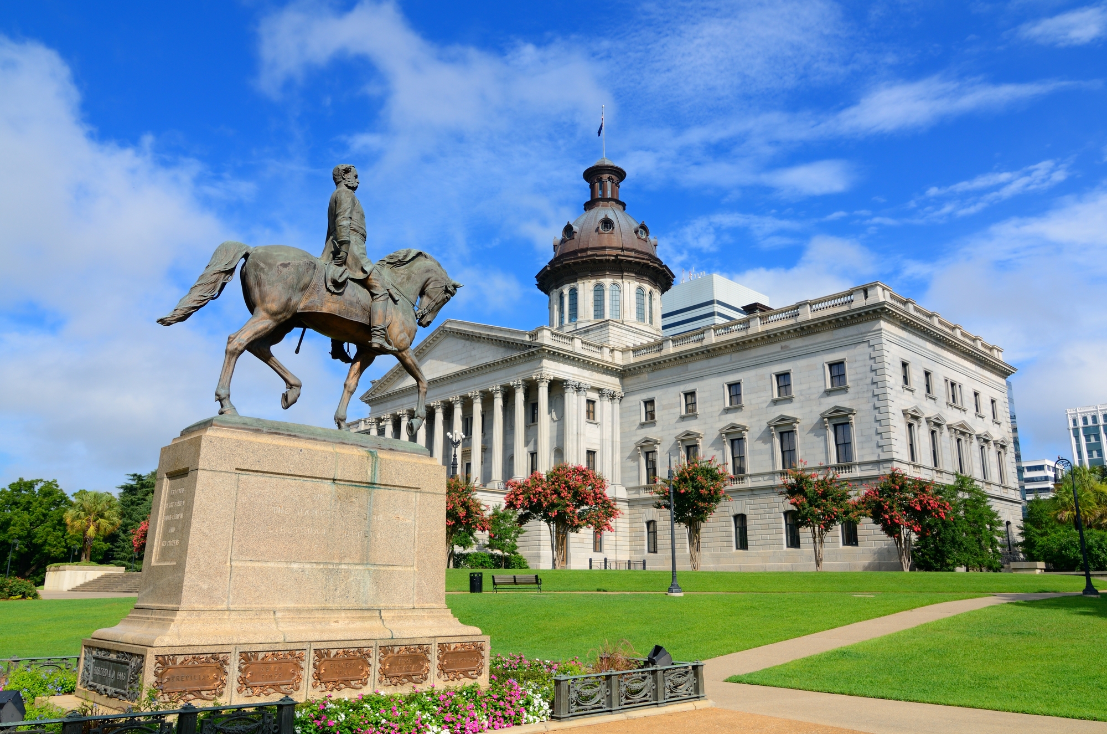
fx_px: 829
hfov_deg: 67.5
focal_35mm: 27
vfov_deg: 47.7
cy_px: 367
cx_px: 554
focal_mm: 18
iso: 100
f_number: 7.1
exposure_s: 1/400
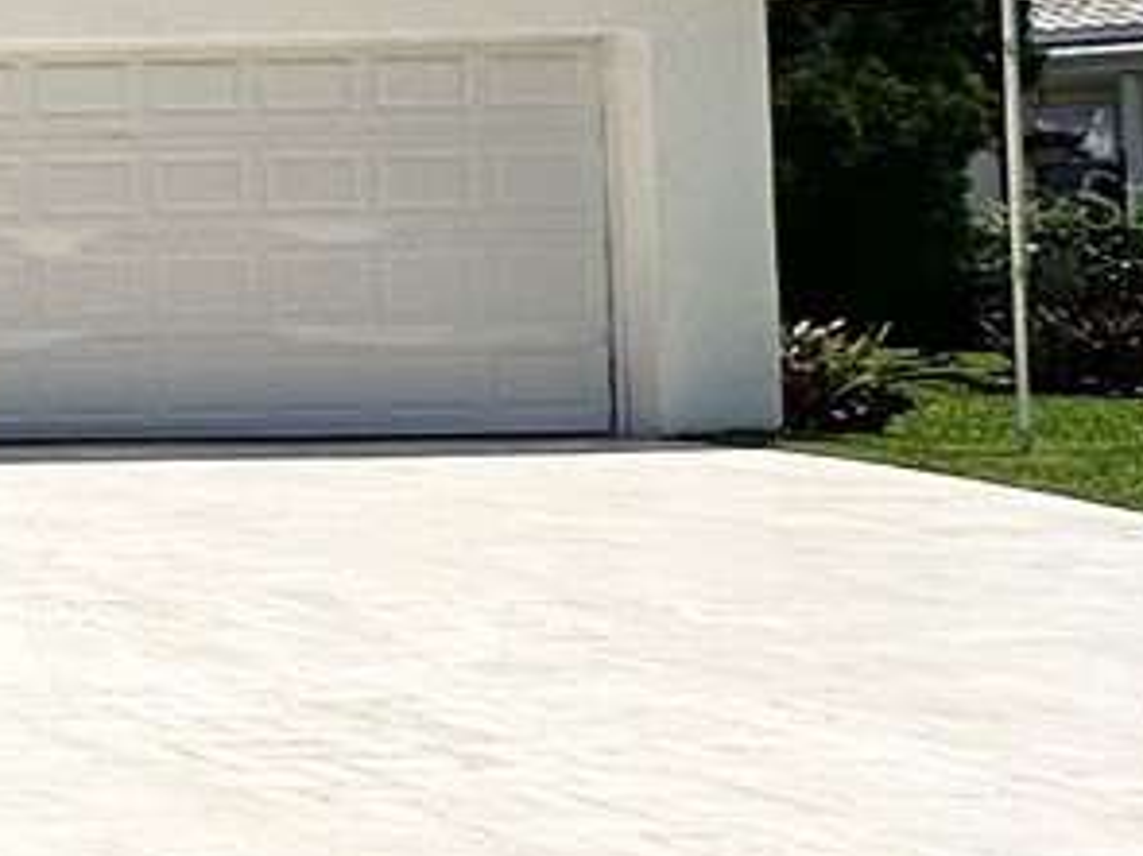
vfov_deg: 19.2
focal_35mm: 76
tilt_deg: +2.1
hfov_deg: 14.7
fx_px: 2508
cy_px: 198
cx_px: -1654
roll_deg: +0.6
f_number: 2.2
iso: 50
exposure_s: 1/2817
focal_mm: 2.22
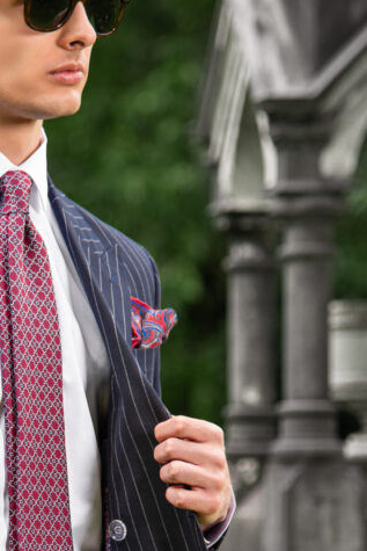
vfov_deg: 8.9
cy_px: 429
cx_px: 24
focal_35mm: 232
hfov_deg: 5.9
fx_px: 3545
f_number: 4
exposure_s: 1/160
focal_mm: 105
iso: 100
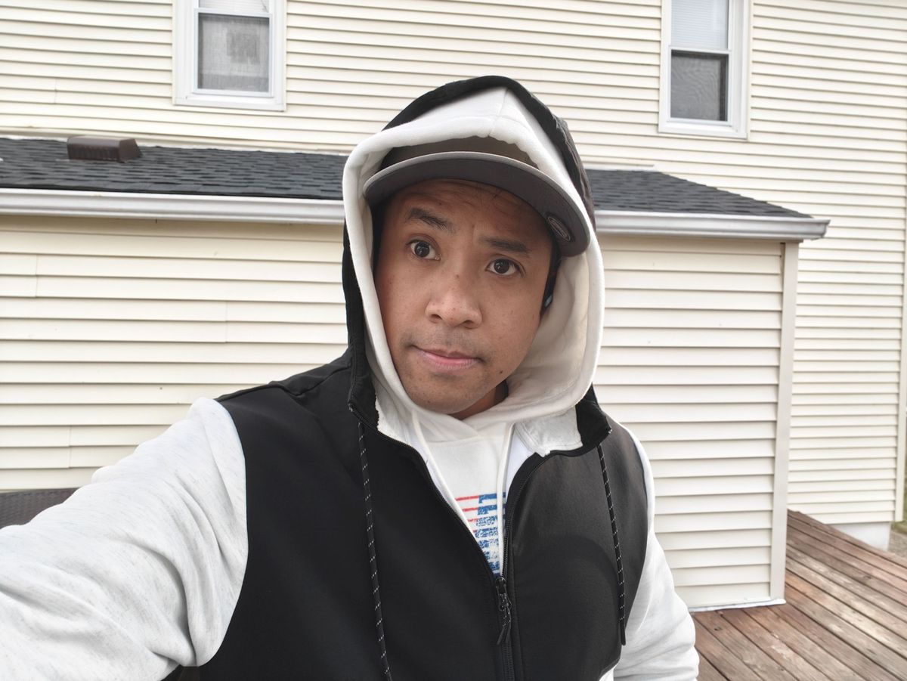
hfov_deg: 79.0
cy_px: 340
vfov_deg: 63.5
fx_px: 550
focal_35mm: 21
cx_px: 454
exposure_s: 1/229
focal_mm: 3.23
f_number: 2.4
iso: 64
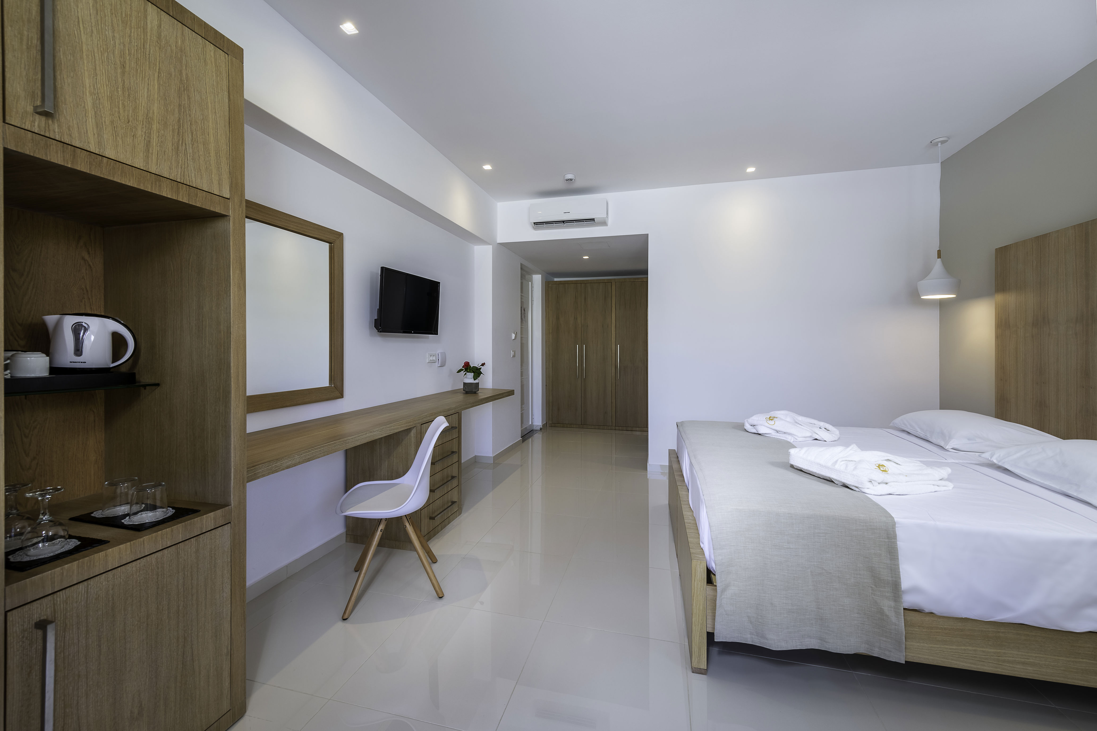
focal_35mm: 14
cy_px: 366
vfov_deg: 81.2
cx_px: 548
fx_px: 427
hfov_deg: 104.3
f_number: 10
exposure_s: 1/160
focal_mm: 14
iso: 100
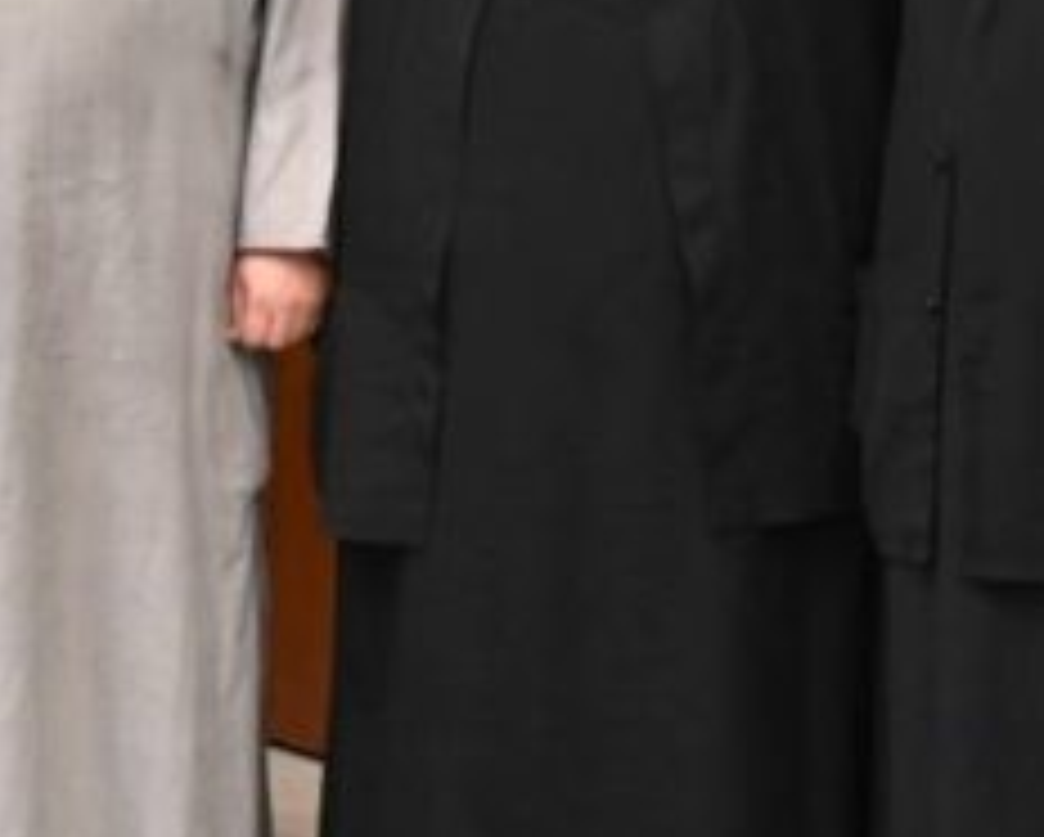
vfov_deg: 10.4
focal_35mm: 149
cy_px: 241
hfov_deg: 12.2
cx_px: -585
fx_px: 4608
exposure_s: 1/125
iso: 2800
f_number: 4
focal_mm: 24
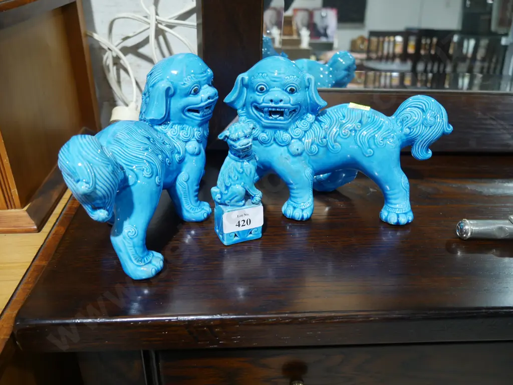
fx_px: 415
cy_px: 192
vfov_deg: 49.7
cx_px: 256
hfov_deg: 63.4
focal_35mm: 28
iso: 640
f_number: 3.5
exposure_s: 1/60
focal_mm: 14
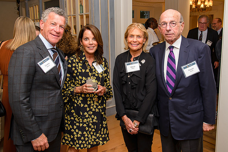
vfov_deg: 38.4
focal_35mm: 34
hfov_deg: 55.1
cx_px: 127
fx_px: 218
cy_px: 68
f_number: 5.6
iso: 800
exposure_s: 1/40
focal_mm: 31
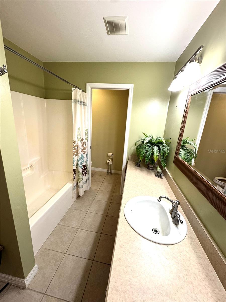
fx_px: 122
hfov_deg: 85.7
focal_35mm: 14
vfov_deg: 102.1
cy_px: 151
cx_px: 113
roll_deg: -3.9
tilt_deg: -15.6
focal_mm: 2.22
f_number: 2.2
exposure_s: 1/60
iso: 160
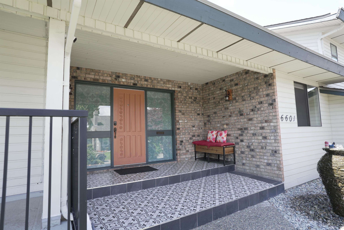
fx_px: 191
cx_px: 172
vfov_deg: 62.0
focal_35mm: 20
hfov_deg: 84.0
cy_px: 115
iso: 125
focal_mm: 20
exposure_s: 1/125
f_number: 4
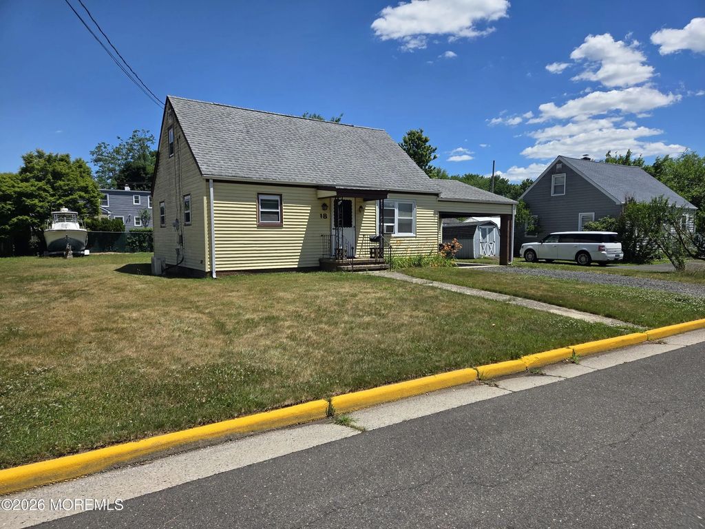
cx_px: 352
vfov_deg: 58.9
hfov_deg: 73.9
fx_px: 468
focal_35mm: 23
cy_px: 264
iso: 80
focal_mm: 5.4
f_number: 1.8
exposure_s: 1/6412
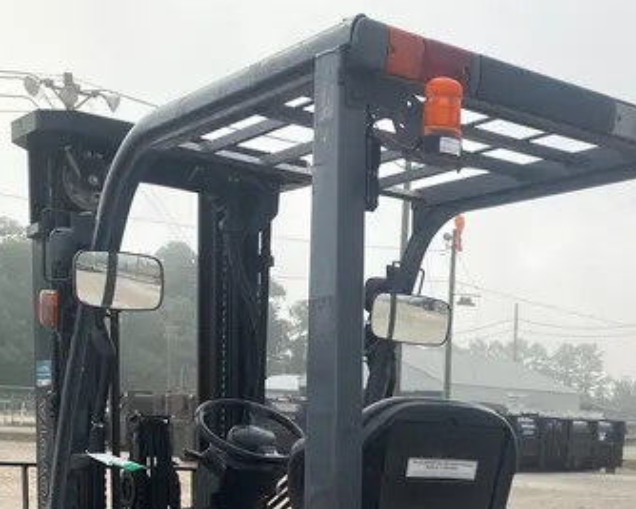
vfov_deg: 22.6
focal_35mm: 60
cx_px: 430
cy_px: 666
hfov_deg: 31.2
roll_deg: -4.0
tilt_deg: -10.8
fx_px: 1129
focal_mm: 3.99
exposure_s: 1/952
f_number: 1.8
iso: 32
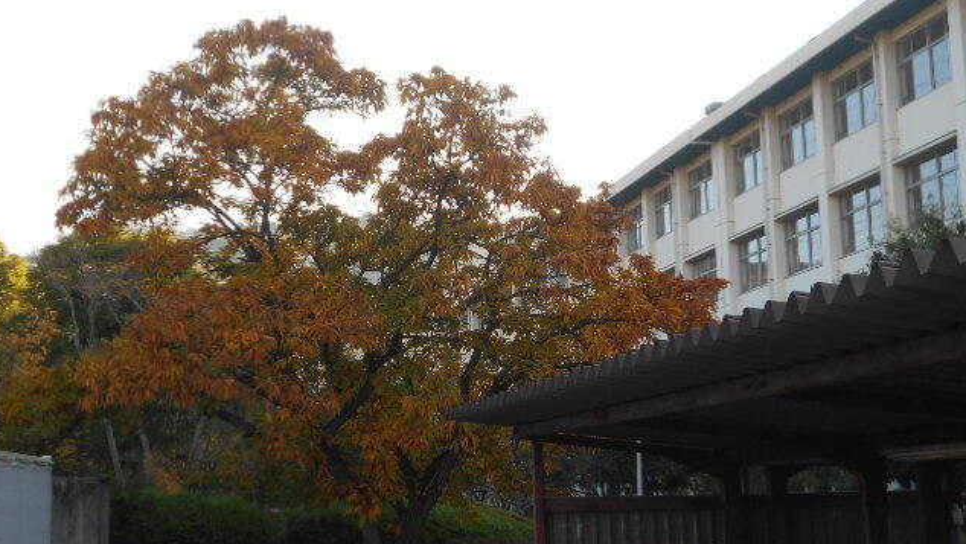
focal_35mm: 55
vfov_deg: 21.8
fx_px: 1409
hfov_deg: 37.8
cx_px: 480
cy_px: 290
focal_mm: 8.8
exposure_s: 1/250
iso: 110
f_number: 4.5
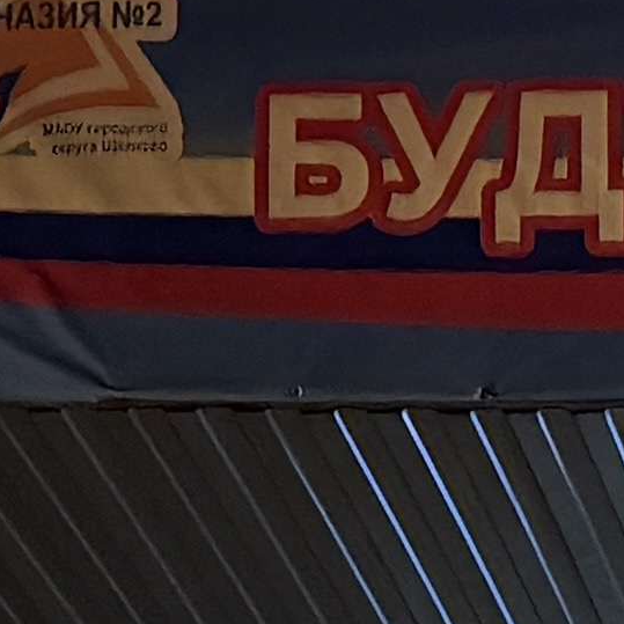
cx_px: 1302
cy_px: 1427
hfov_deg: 7.4
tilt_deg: +12.5
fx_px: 4589
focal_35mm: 225
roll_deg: +0.6
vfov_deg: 7.3
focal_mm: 6.76
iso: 1000
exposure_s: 1/25
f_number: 1.78
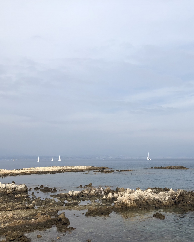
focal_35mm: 44
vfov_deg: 41.8
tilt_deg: +2.6
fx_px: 316
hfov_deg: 33.4
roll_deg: +0.2
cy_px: 146
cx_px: 147
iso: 20
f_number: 1.8
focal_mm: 3.99
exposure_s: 1/3436
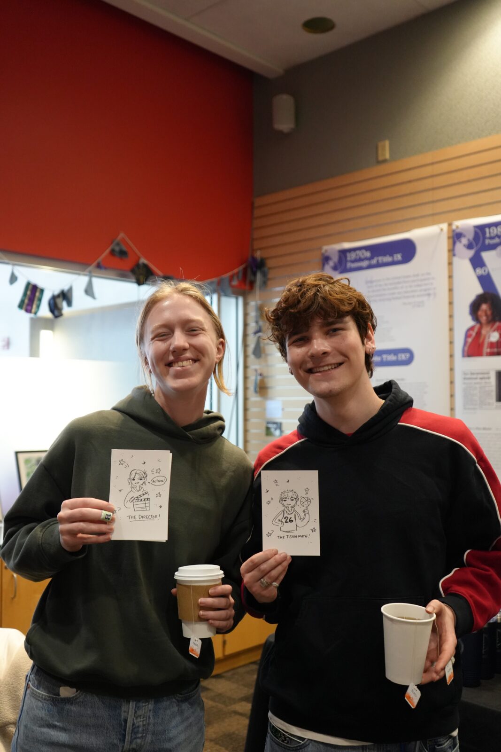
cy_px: 376
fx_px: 730
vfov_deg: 54.4
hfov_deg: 37.9
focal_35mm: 35
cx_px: 250
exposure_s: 1/160
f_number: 4
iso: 5000
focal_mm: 35
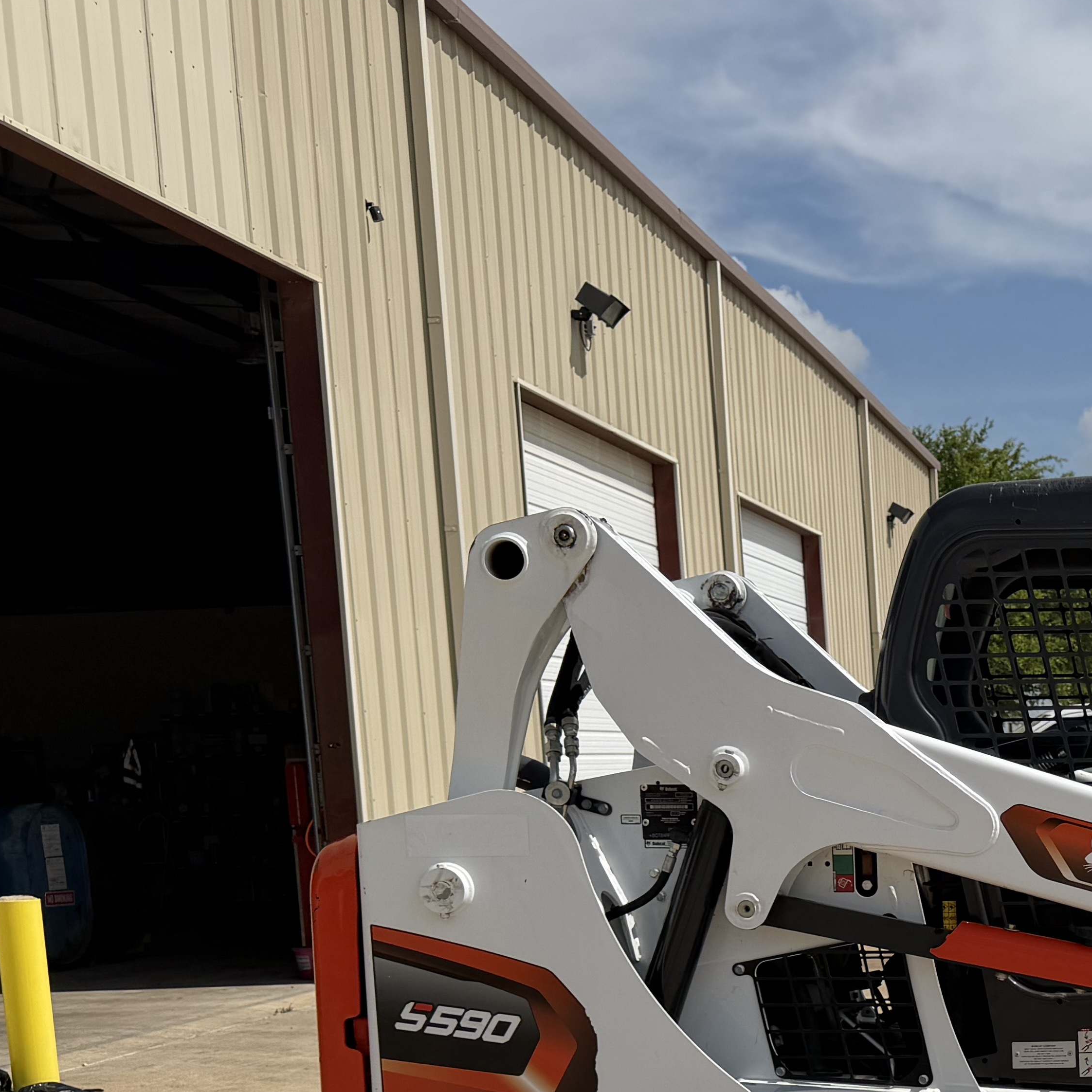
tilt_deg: -4.9
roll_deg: +2.2
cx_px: 1214
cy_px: 1013
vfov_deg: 30.1
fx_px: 1927
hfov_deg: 28.6
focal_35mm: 54
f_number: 1.78
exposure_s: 1/10309
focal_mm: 6.76
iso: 80
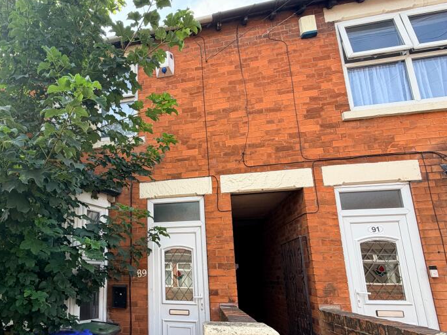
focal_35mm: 21
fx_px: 271
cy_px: 224
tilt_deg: +12.3
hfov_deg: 75.4
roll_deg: +0.1
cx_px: 134
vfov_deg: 61.8
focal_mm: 2.22
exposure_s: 1/189
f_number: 2.2
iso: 50
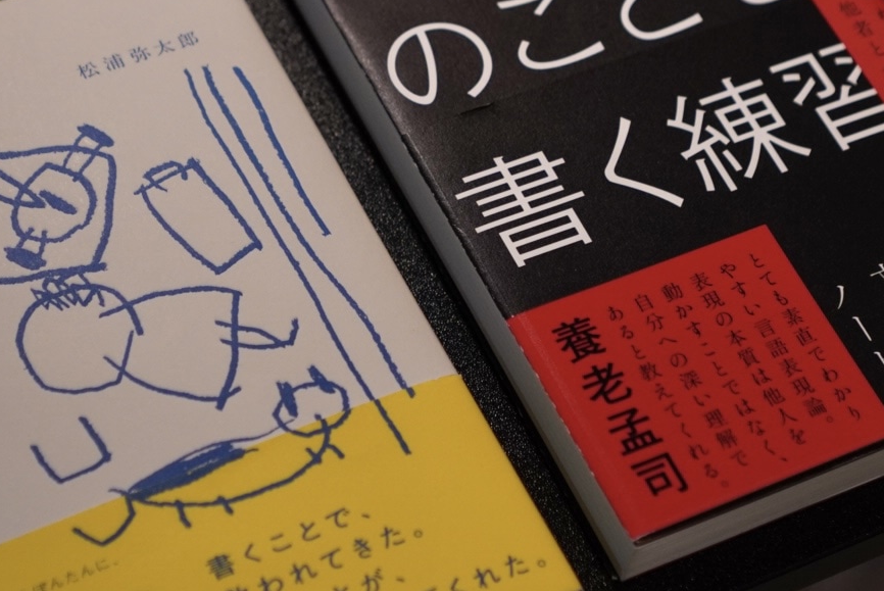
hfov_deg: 20.8
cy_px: 278
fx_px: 2407
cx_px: 386
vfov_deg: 14.0
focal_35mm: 98
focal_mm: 35
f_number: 2.8
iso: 800
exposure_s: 1/320
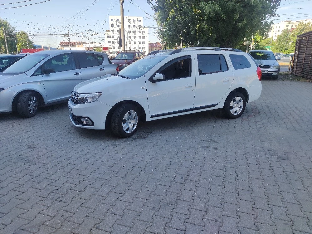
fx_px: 216
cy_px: 117
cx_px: 156
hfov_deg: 71.6
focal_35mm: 24
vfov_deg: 56.8
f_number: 1.69
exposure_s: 1/1111
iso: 101
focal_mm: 6.72
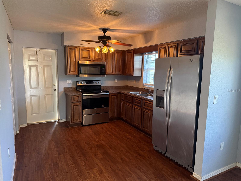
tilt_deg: -8.5
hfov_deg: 71.6
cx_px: 120
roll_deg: -1.2
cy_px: 90
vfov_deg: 56.8
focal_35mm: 24
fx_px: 167
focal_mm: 6.76
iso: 400
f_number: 1.78
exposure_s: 1/60
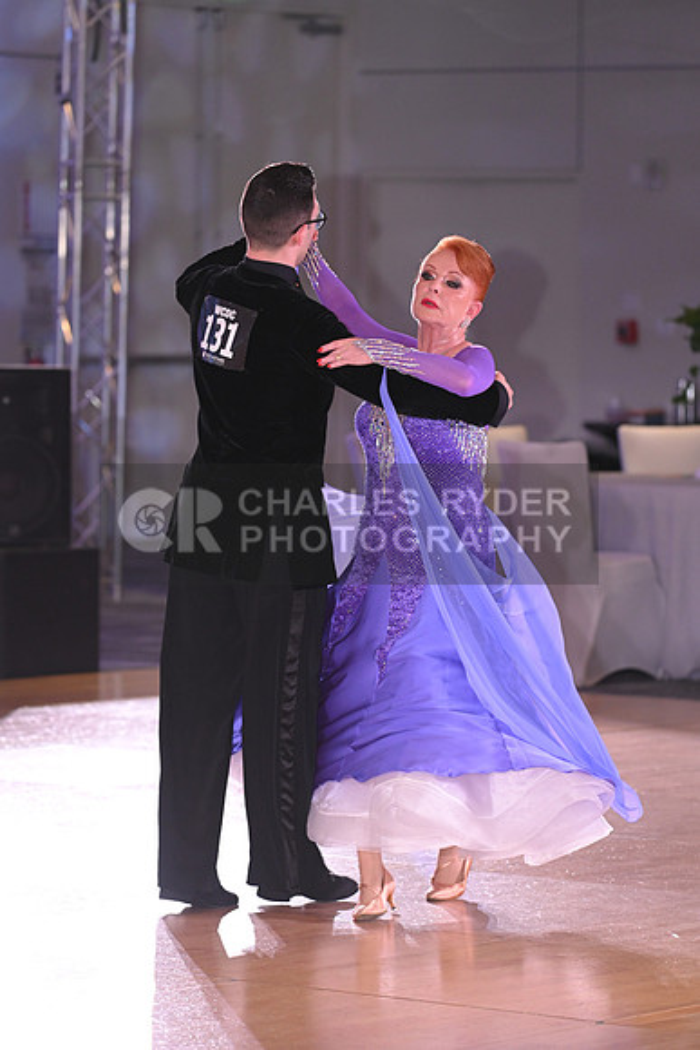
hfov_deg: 7.9
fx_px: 5101
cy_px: 525
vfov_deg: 11.7
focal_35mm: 175
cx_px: 350
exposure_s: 1/200
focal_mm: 175
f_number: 5
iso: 2000
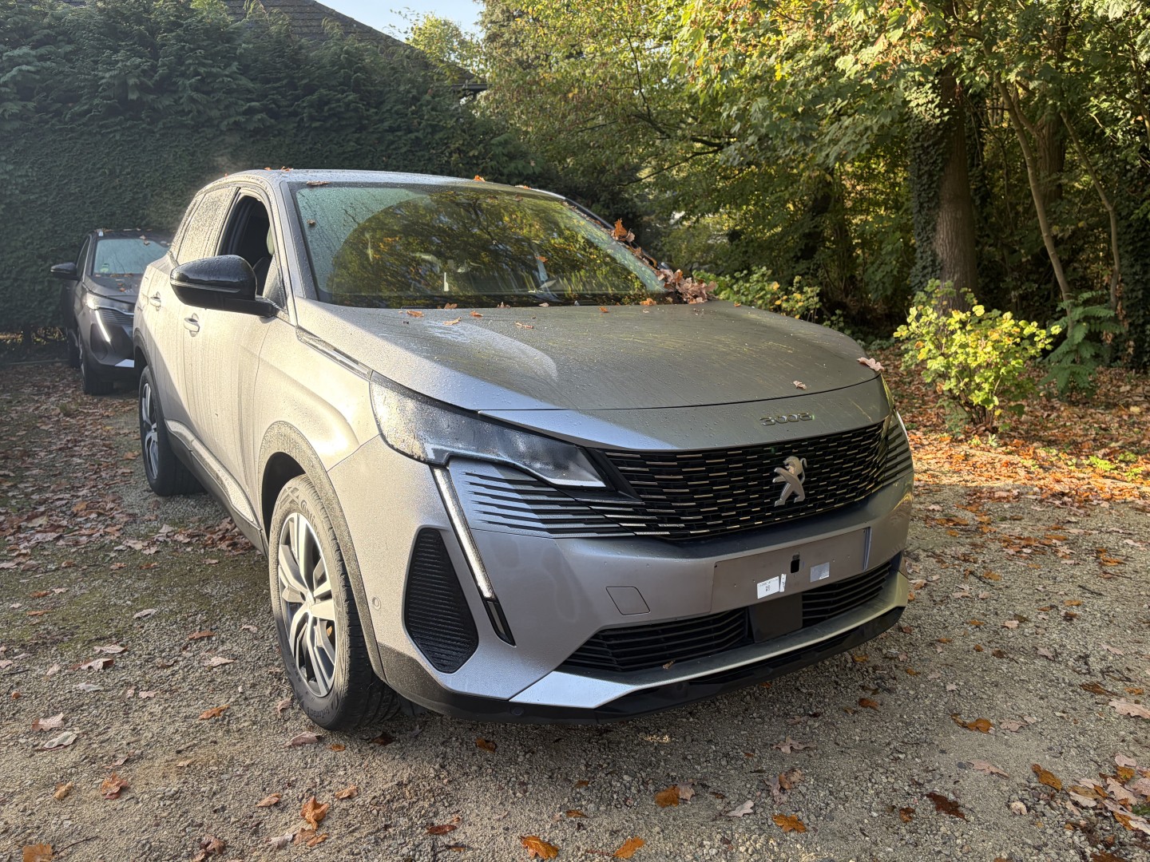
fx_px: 864
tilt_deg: -15.6
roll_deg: +8.8
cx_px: 575
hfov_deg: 67.3
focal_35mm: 26
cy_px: 431
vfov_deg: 53.1
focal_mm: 5.96
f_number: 1.6
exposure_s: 1/404
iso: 64
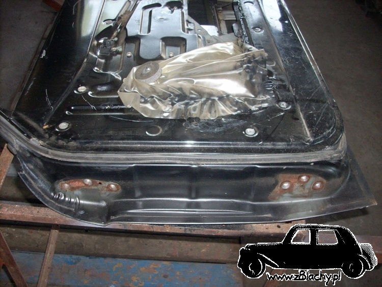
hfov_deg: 50.1
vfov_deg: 38.7
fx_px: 408
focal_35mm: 37
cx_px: 191
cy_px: 144
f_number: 2.8
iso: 200
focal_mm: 6.2
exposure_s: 1/60
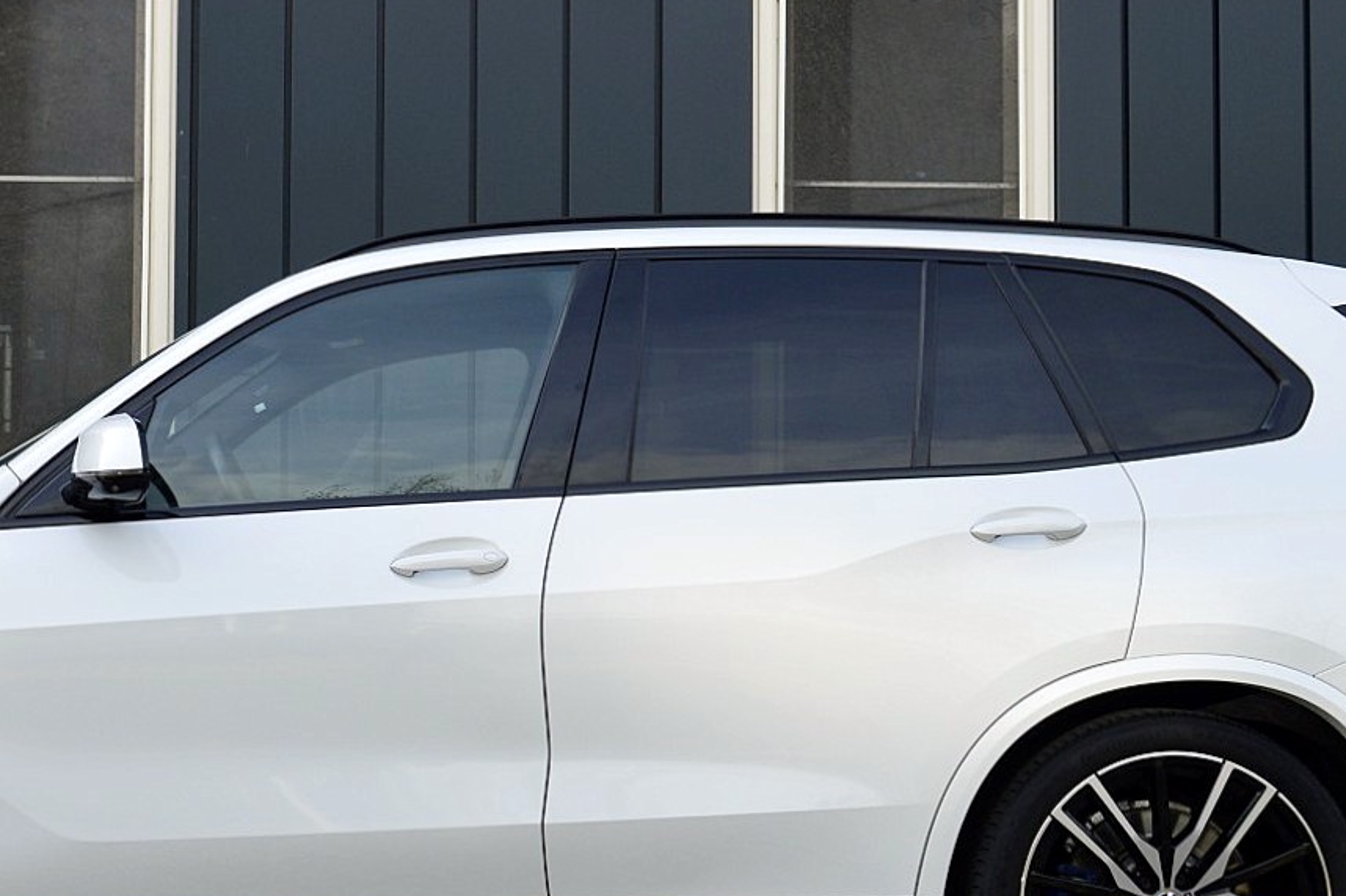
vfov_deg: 19.1
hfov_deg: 28.3
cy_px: 555
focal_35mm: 71
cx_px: 420
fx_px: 2651
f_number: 10
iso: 400
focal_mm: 25
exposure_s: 1/250
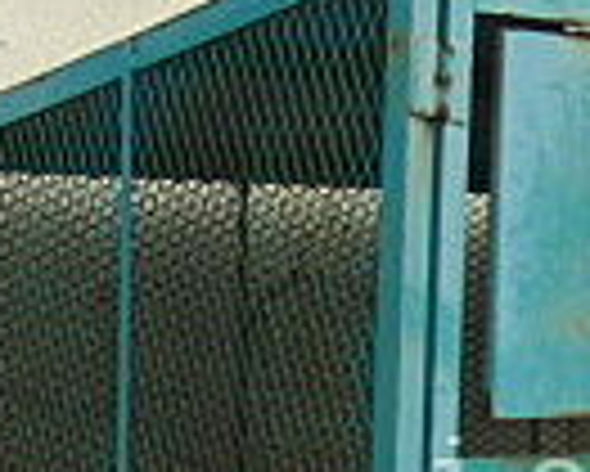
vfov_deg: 8.7
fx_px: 3076
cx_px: 734
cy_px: 490
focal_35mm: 176
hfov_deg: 10.7
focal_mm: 6.42
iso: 100
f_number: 3.6
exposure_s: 1/400
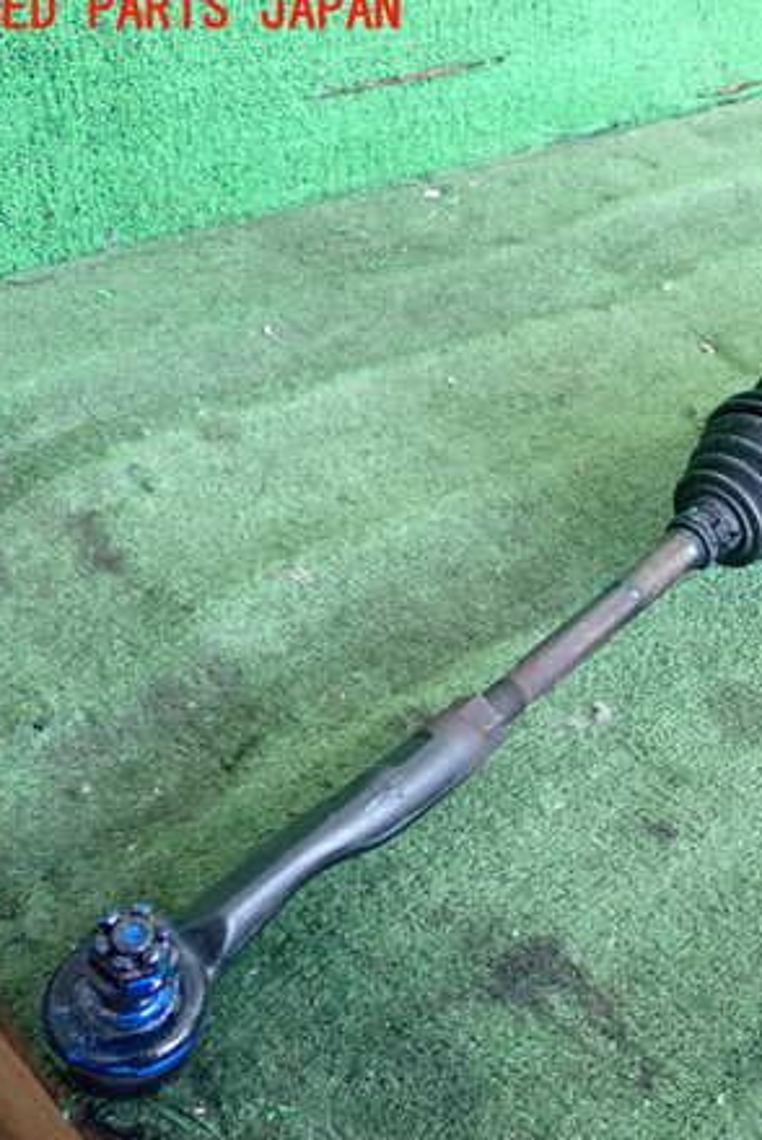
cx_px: 708
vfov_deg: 38.9
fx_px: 1617
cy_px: 562
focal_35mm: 51
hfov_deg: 25.6
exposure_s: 1/125
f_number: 2.5
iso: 1000
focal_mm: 6.37
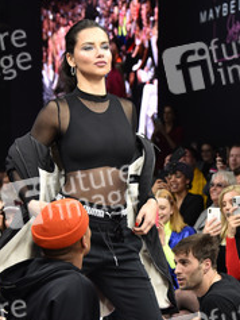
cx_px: 109
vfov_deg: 12.4
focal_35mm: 159
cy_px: 265
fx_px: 1469
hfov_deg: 9.3
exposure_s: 1/160
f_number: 5.6
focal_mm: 98
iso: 1600
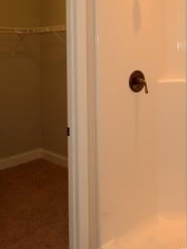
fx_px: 281
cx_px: 154
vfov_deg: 45.0
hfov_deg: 35.4
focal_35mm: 39
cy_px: 43
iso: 800
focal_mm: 10
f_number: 6.3
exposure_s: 1/80
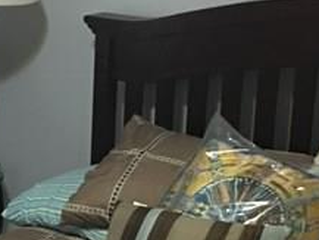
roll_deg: -0.8
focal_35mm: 137
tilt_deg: -18.8
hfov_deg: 14.1
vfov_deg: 10.7
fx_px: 1263
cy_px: 280
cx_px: -18
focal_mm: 4.15
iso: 50
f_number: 2.2
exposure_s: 1/4
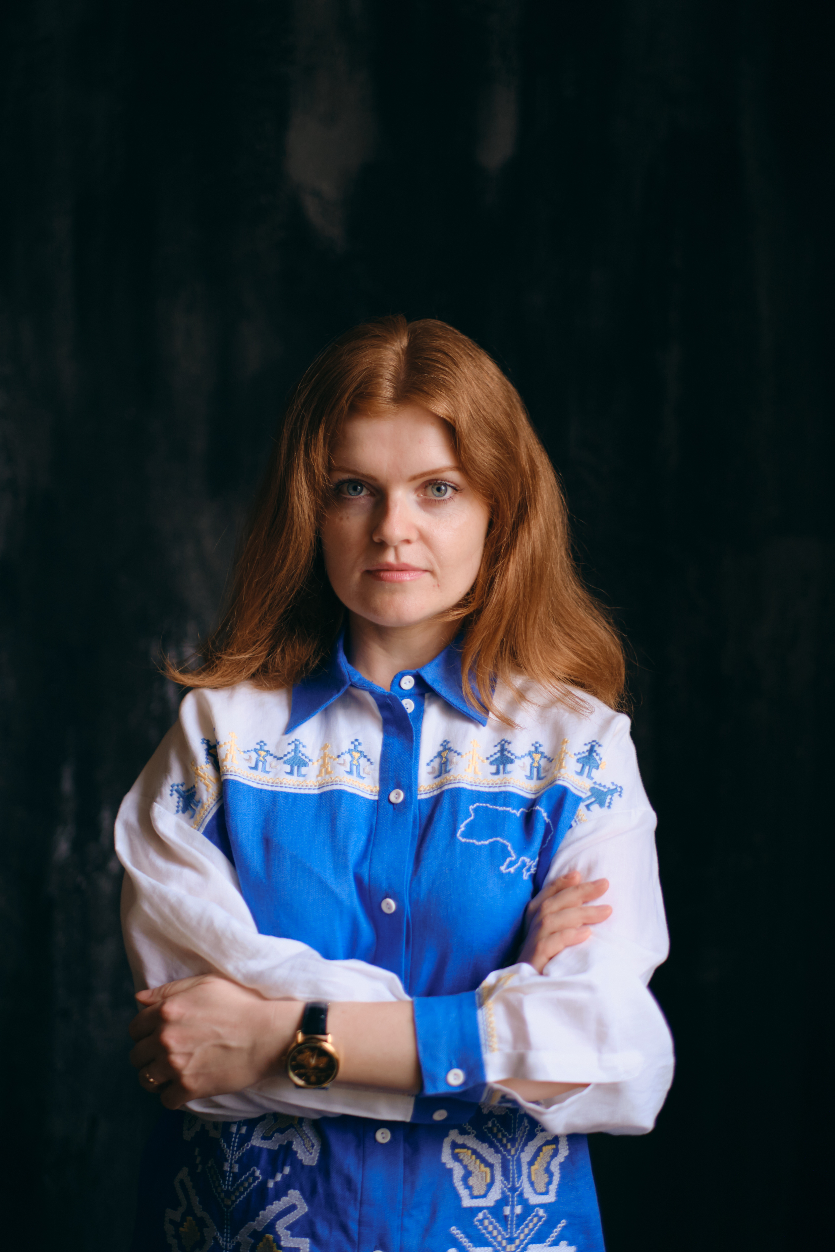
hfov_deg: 16.3
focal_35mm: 84
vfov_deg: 24.2
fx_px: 2922
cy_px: 626
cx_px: 418
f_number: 1.2
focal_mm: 56
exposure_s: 1/400
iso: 500
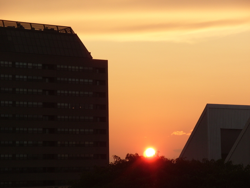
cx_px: 125
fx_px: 924
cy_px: 94
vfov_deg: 11.6
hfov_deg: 15.4
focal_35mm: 128
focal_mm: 28.5
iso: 80
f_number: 4.6
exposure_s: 1/250
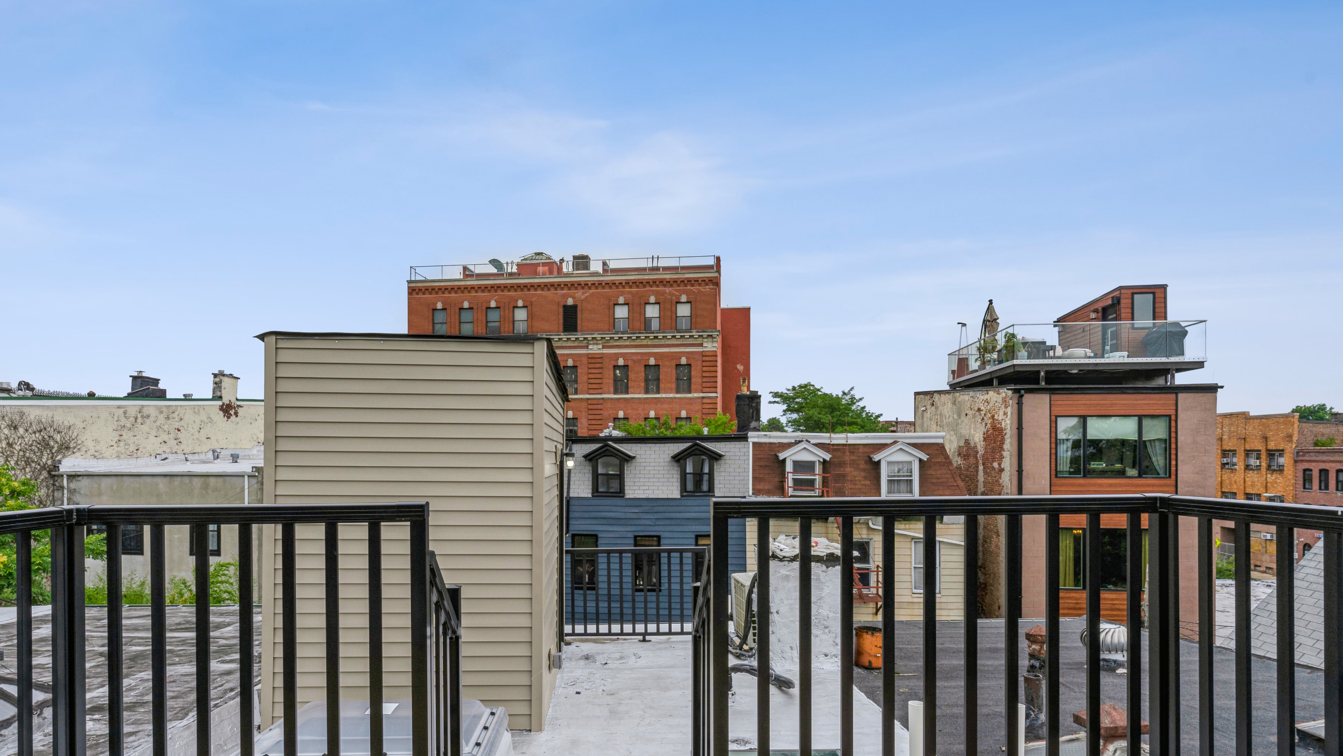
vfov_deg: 53.0
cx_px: 620
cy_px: 472
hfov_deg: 83.7
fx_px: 748
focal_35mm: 21
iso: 100
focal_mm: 17
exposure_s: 1/200
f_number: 11
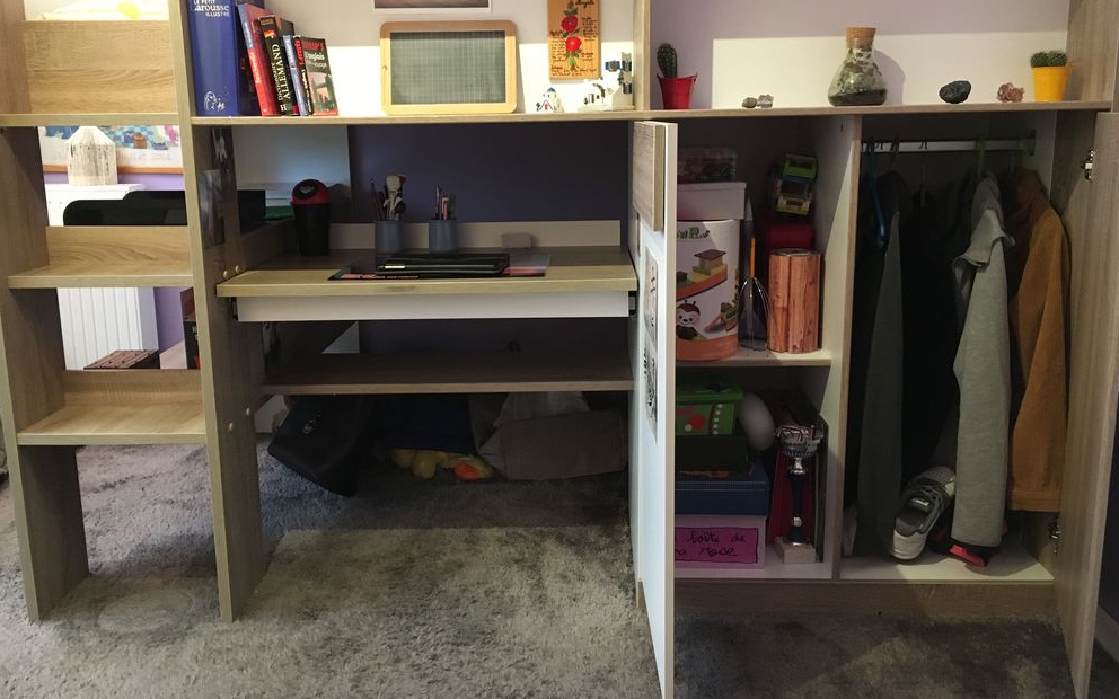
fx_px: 945
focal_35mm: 31
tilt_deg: -12.3
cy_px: 300
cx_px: 562
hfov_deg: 61.2
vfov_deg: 40.5
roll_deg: -0.1
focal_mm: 4.15
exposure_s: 1/17
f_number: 2.2
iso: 200
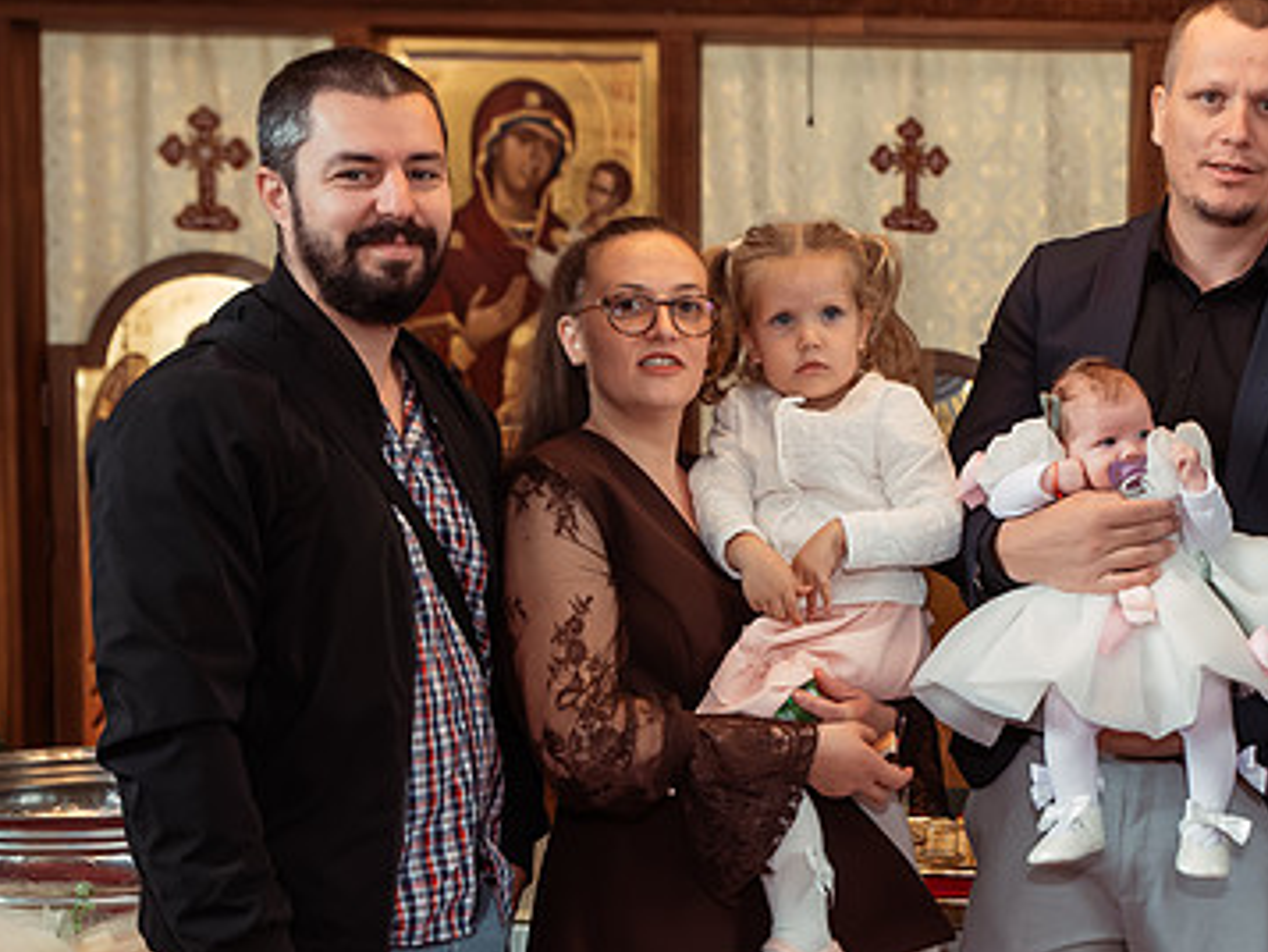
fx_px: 2418
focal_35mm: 66
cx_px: 989
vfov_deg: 22.2
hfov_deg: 28.8
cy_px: 584
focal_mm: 38
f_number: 3.5
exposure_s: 1/250
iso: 3200
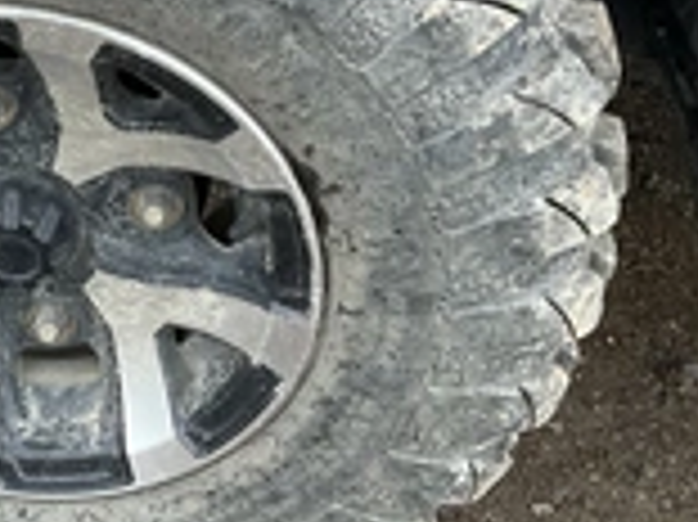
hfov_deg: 24.6
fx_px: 1511
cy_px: 153
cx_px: -32
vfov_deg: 19.5
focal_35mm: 75
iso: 32
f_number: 1.8
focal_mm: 3
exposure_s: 1/122
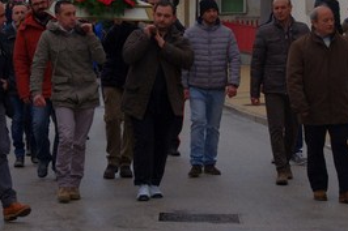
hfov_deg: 12.1
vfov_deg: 8.1
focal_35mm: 169
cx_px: 106
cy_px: 28
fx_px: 1633
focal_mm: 60
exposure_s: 1/250
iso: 250
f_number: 8
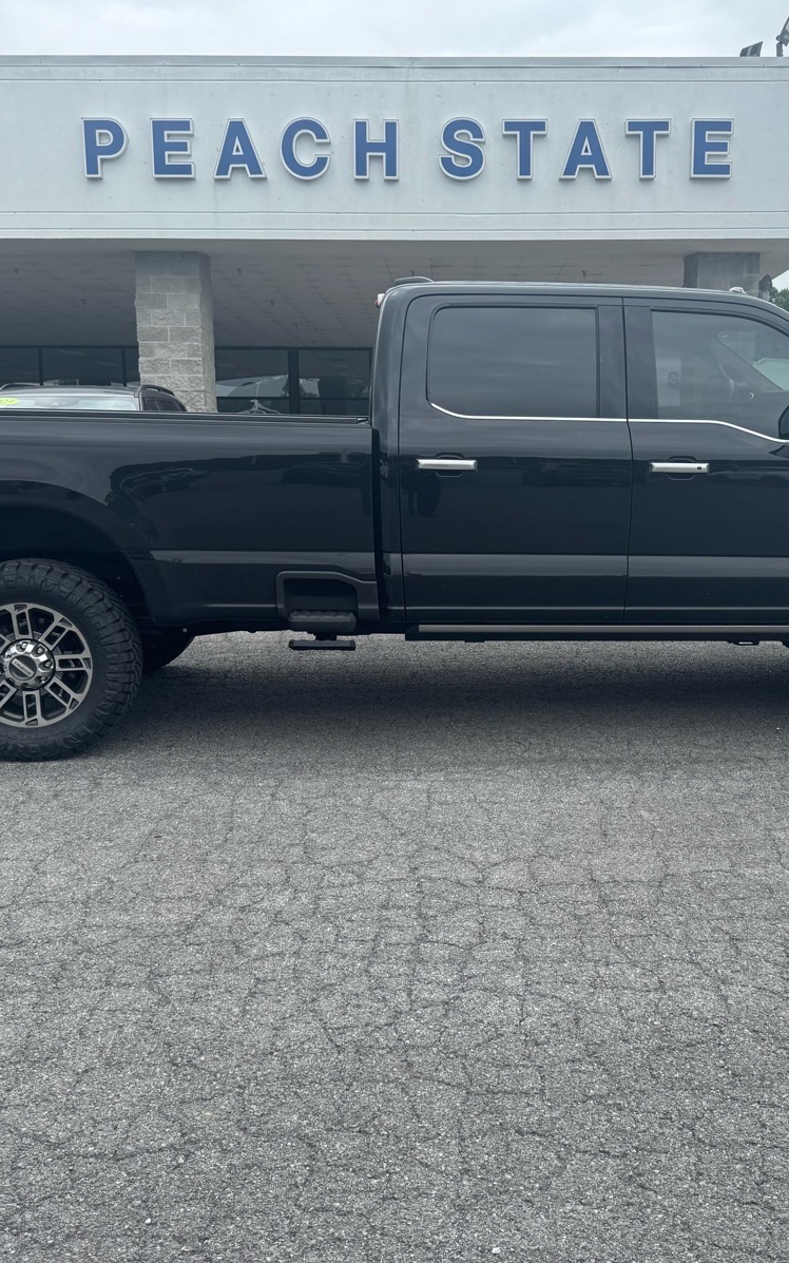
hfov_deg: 37.1
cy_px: 632
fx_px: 1170
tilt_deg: -8.6
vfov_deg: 56.7
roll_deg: +0.2
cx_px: 476
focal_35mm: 34
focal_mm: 6.76
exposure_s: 1/2041
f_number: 1.78
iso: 80
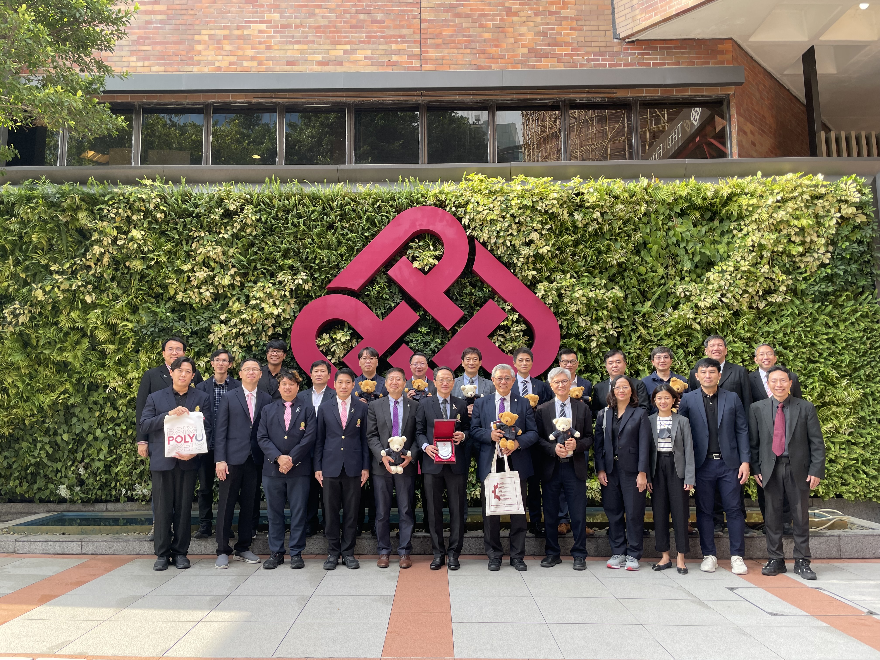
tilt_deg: +6.9
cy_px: 330
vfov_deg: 53.1
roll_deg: +0.4
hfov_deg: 67.3
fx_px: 661
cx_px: 440
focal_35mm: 26
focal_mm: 4.2
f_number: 1.6
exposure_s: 1/209
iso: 32
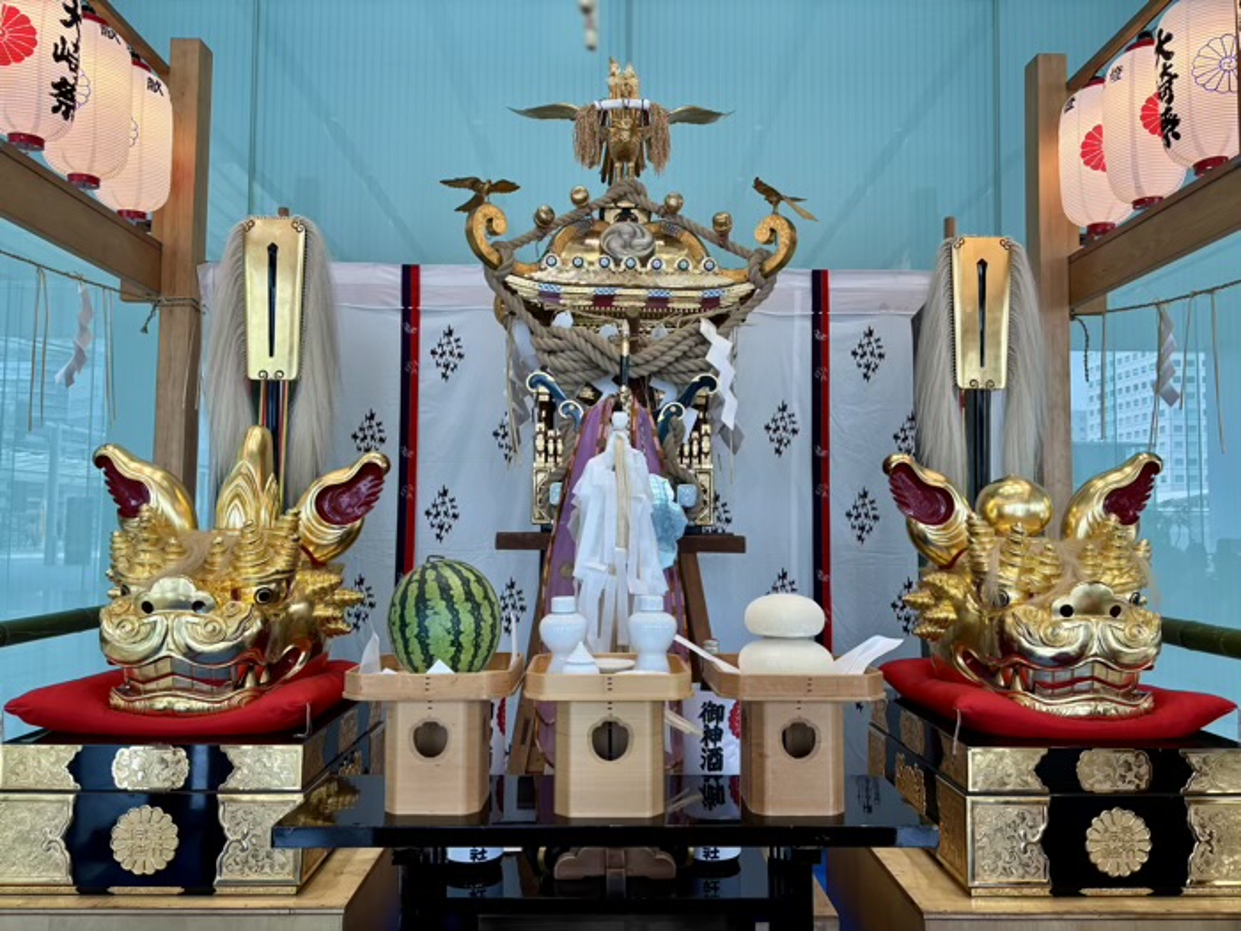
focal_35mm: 26
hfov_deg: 67.3
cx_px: 620
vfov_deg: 53.1
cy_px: 466
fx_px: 932
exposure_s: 1/119
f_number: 1.6
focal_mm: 5.96
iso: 32
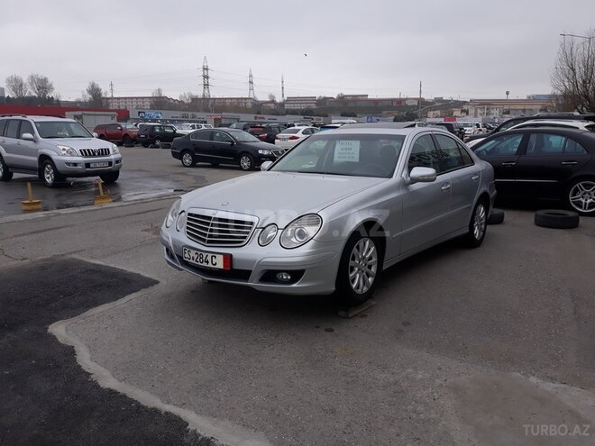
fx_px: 464
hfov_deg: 65.3
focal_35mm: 27
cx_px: 298
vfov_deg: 51.4
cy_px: 223
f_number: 1.7
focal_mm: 3.71
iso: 40
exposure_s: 1/517
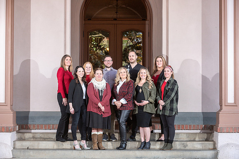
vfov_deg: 13.2
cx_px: 120
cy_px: 80
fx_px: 691
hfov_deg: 19.6
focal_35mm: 104
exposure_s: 1/200
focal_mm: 102
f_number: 6.3
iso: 640
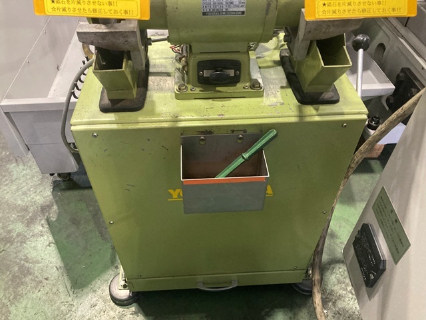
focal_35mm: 28
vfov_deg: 49.7
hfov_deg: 63.4
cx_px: 213
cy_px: 160
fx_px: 345
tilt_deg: -46.5
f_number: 1.8
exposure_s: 1/60
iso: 320
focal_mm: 3.99
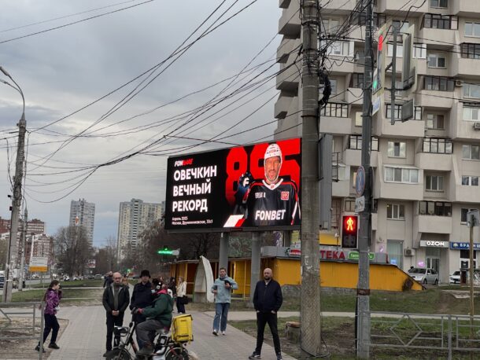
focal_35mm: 64
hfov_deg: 30.3
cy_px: 180
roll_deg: -1.7
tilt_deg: +5.7
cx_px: 240
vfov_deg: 22.9
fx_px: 888
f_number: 2.2
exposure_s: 1/99
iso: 40
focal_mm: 7.5
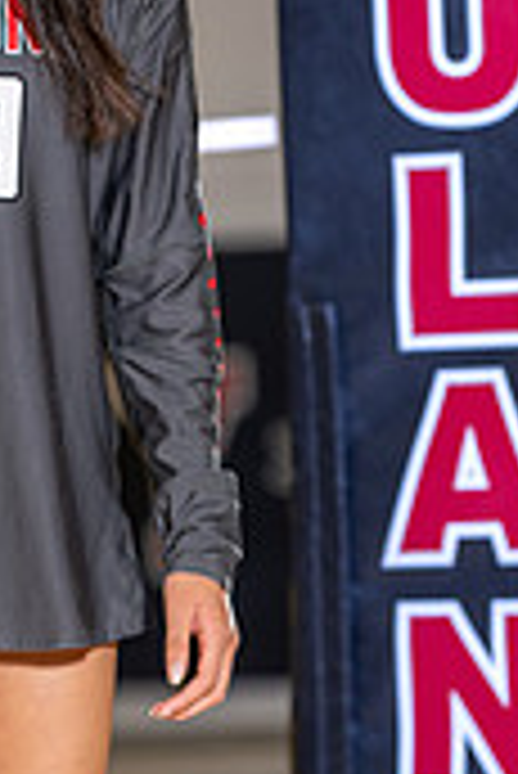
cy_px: 198
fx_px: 6182
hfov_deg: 4.8
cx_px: -68
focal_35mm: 287
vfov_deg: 7.2
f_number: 2.8
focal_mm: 110
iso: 500
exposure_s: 1/200
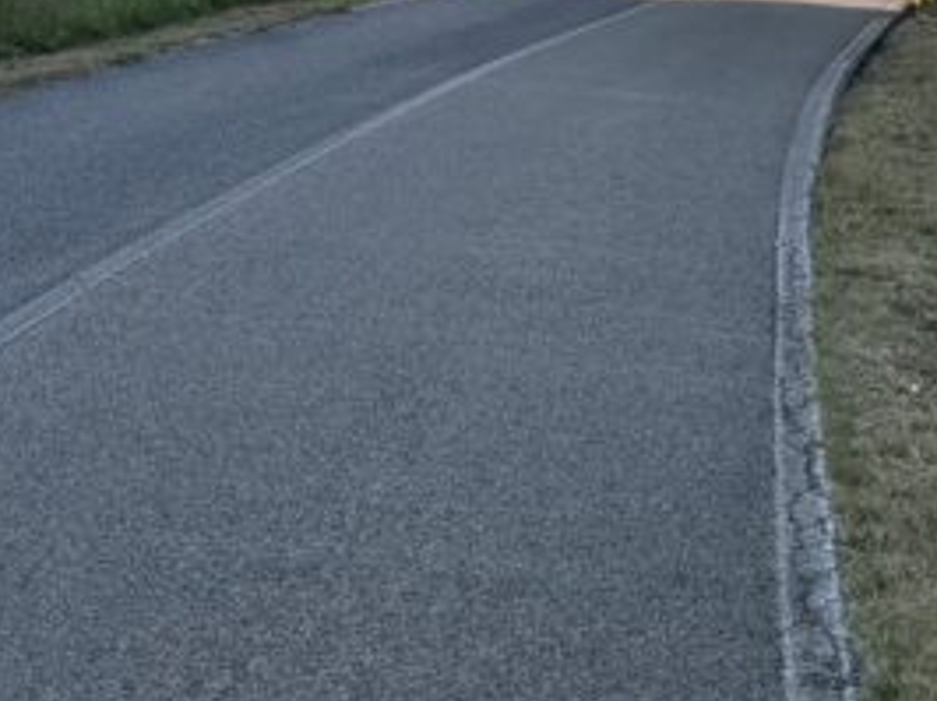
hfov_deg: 25.0
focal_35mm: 78
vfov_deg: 17.9
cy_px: -162
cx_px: 465
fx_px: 2109
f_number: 1.8
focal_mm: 4.44
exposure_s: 1/2611
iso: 61
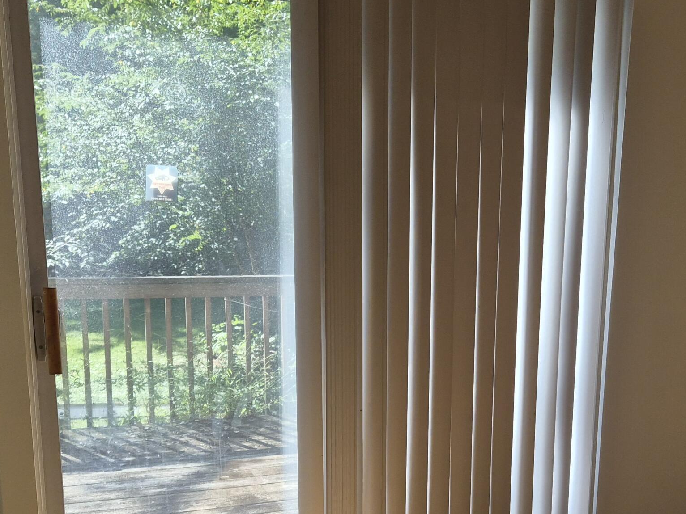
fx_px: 892
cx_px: 421
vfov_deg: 31.7
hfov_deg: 41.8
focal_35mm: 45
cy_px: 377
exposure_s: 1/680
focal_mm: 5.4
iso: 80
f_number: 1.8
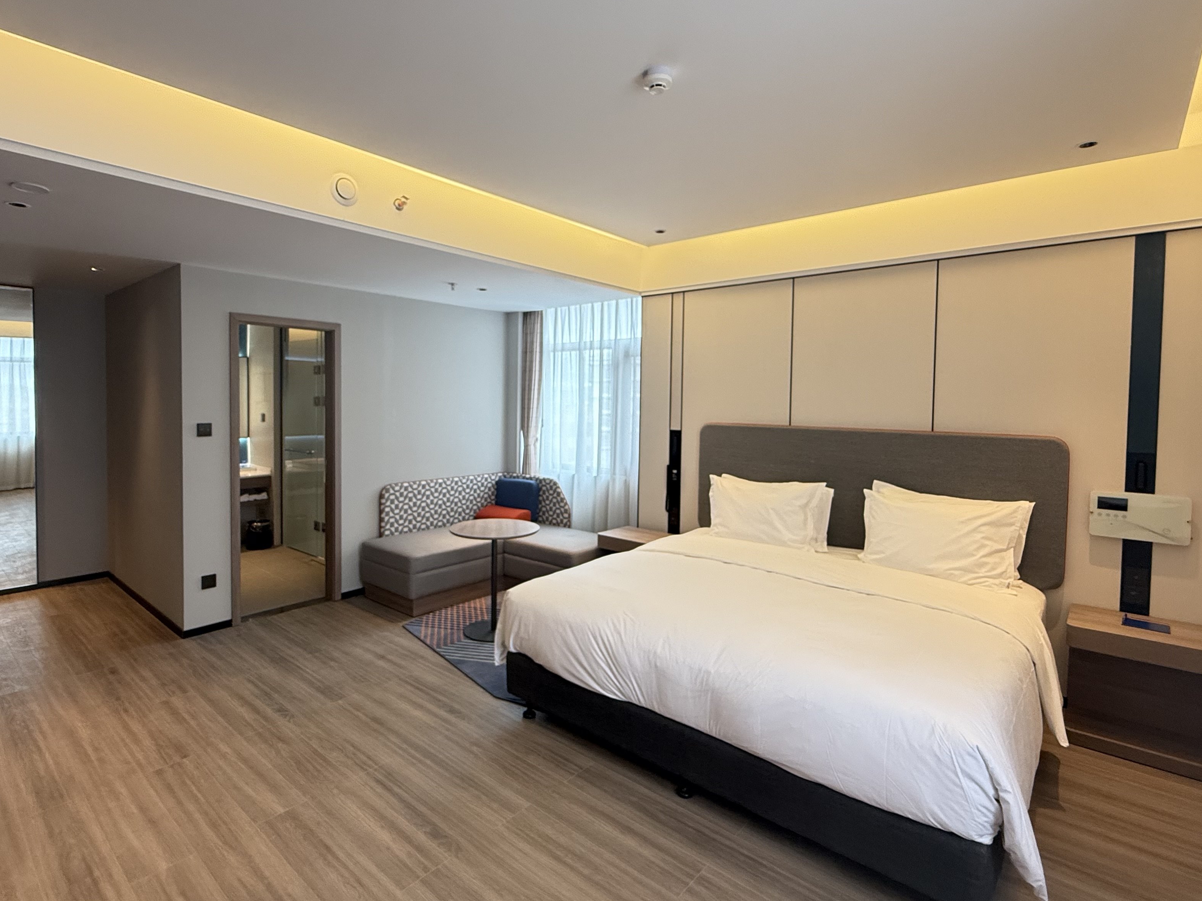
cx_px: 563
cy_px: 418
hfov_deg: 87.6
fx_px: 625
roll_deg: -0.9
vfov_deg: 71.5
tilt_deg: -1.9
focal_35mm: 18
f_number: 2.2
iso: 160
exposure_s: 1/99
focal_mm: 2.22
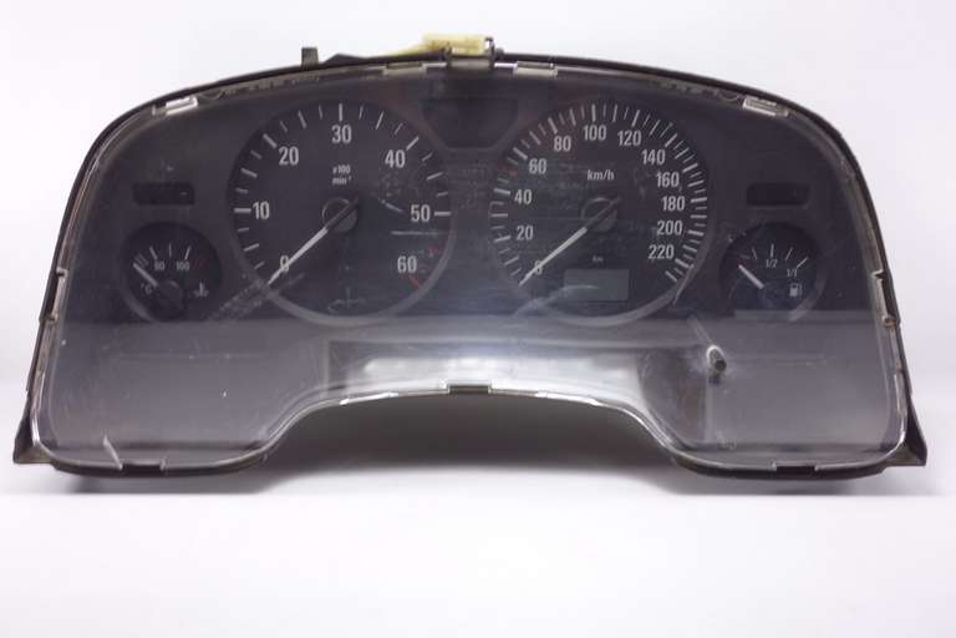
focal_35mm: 42
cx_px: 478
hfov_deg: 46.4
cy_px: 319
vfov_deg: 31.9
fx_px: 1115
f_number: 3.2
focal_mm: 15.45
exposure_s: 1/50
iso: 200
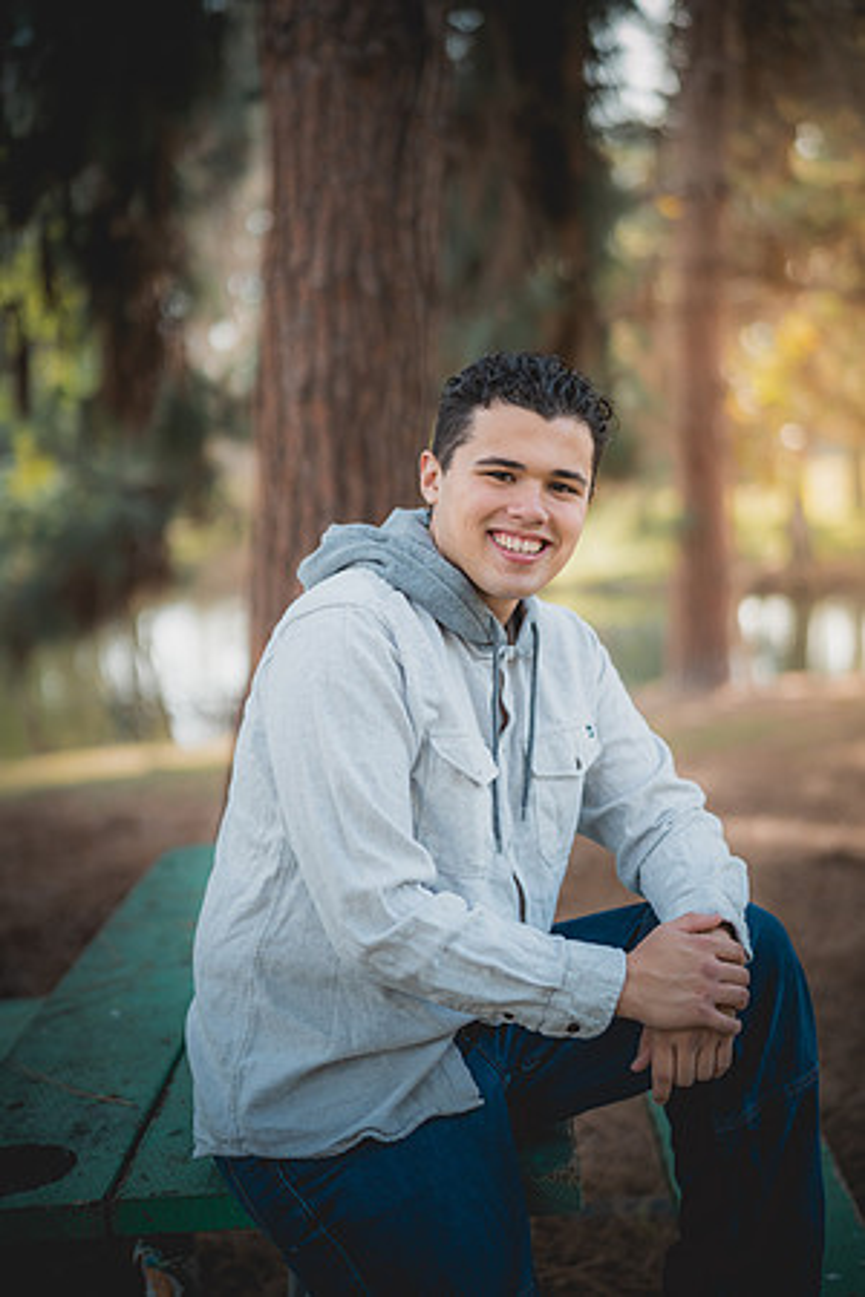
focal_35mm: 50
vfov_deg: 39.6
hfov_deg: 27.0
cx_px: 432
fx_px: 1802
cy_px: 648
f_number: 1.4
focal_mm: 50
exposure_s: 1/2000
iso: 250
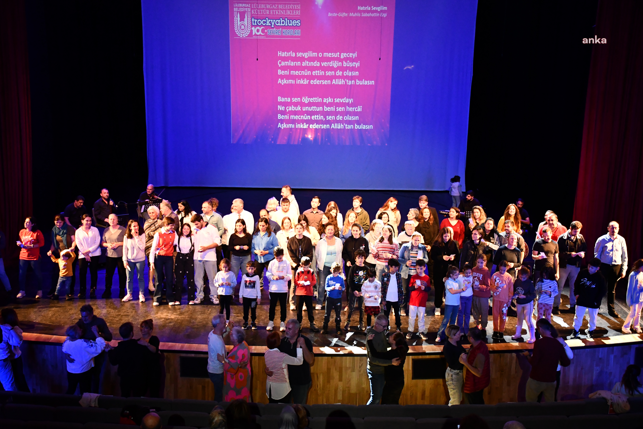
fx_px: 857
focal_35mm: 48
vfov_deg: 28.1
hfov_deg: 41.1
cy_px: 214
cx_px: 322
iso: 3200
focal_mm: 32
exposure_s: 1/60
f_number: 4
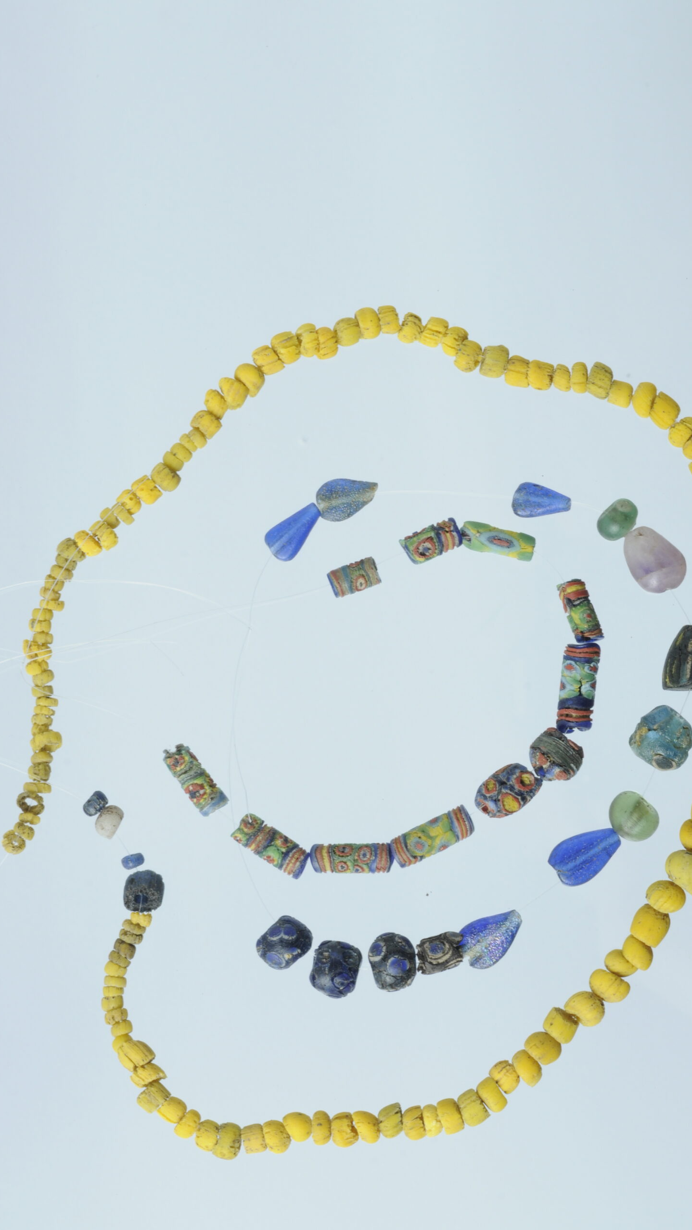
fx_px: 3589
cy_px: 615
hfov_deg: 11.0
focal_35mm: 110
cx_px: 389
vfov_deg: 19.5
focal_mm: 70
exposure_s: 1/125
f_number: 20
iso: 200
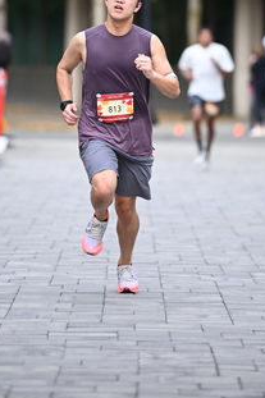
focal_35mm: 354
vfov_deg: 5.8
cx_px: 127
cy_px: 63
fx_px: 3913
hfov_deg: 3.9
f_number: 2.8
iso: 1000
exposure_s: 1/1600
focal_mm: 200
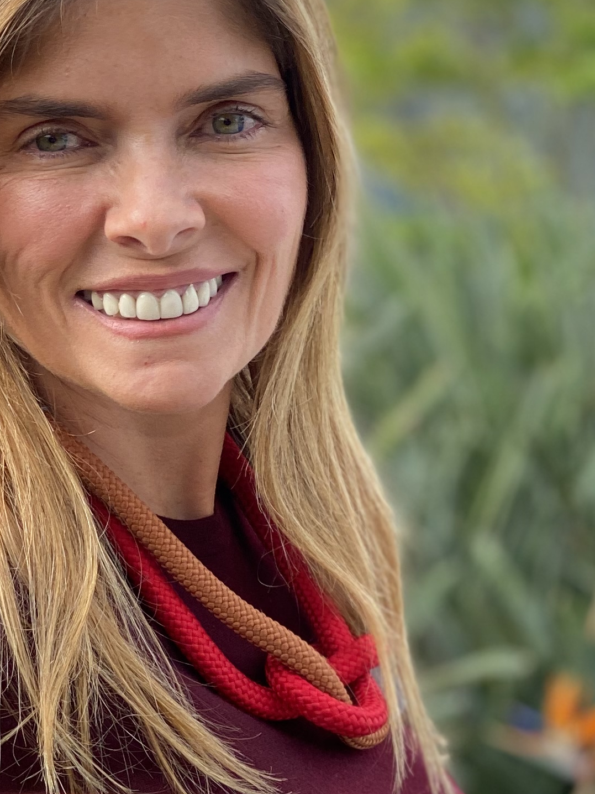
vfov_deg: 13.5
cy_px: 386
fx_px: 3346
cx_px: 106
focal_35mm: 146
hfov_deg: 10.1
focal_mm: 6
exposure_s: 1/169
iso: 20
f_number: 2
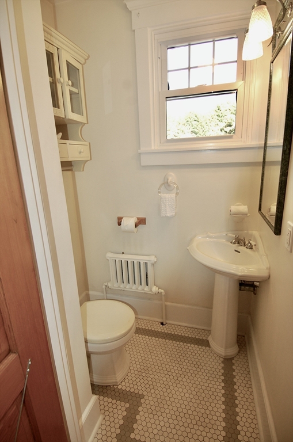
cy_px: 221
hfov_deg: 67.2
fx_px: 221
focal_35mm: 18
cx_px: 146
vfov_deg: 90.1
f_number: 4
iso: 400
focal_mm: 12
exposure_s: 1/60
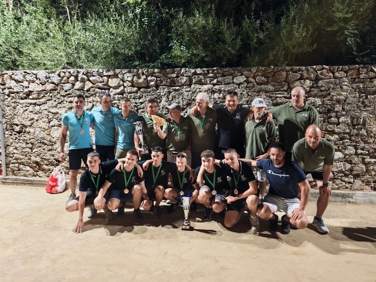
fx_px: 250
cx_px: 188
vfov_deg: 58.9
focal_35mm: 23
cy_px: 141
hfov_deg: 73.9
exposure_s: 1/33
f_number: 1.6
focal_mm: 6.55
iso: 500
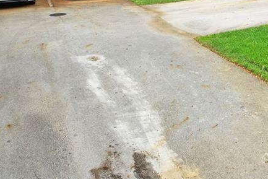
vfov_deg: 24.4
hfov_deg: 36.5
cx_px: 226
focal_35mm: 52
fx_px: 387
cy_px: -14
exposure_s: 1/120
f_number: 2.8
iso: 100
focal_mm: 8.38
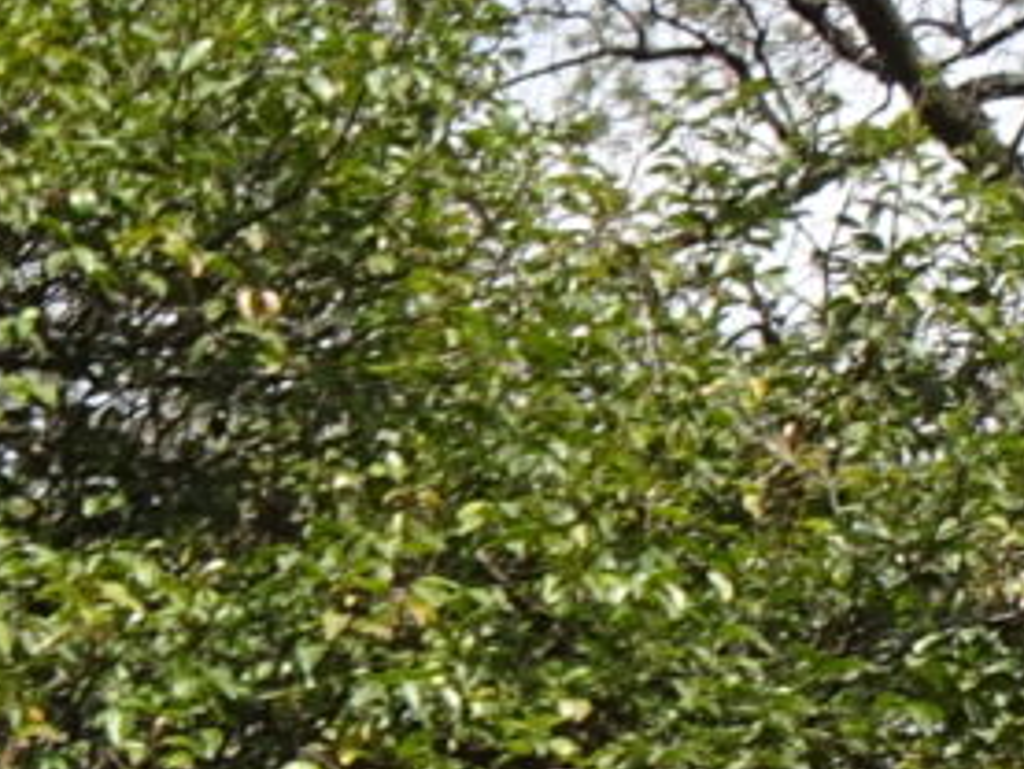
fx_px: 9411
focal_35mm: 318
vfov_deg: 4.4
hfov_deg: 5.7
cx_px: -2366
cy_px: 2555
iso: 80
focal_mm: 7.3
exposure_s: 1/320
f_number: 4
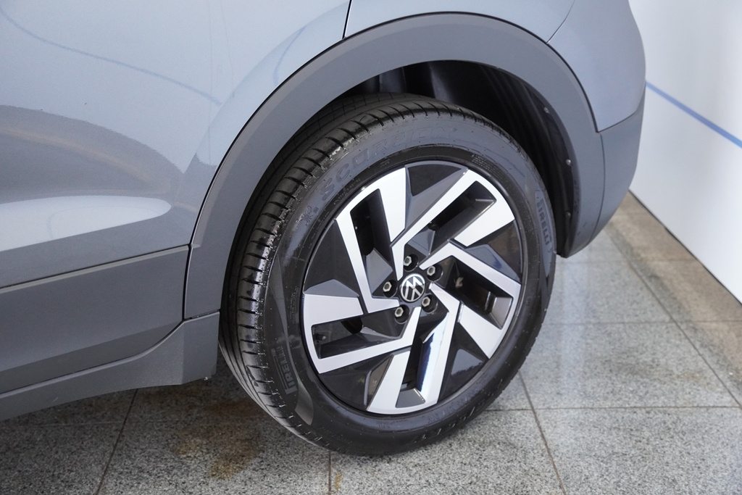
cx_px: 371
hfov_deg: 38.9
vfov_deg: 26.5
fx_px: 1051
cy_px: 248
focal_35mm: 51
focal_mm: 34
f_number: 3.5
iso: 1600
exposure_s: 1/160
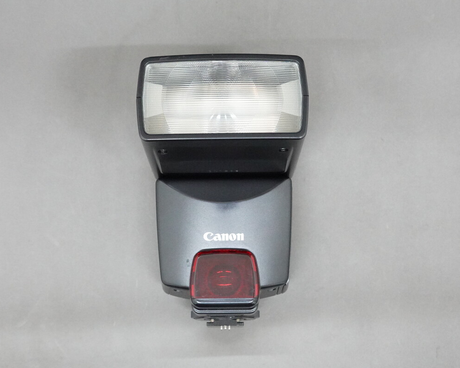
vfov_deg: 29.1
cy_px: 184
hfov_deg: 36.0
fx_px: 708
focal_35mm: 52
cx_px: 226
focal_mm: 16.86
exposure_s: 1/50
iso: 3200
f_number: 5.6
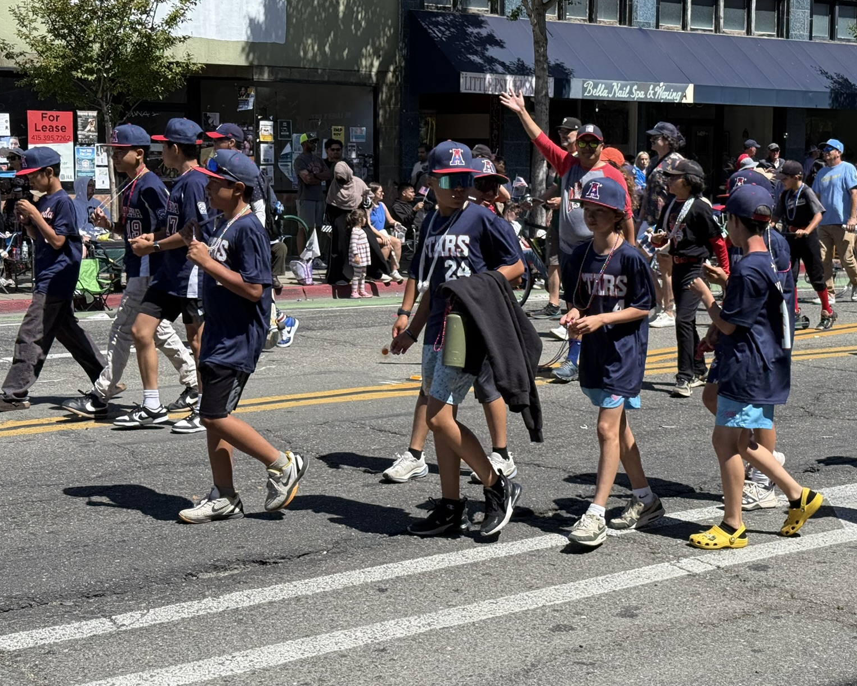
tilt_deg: -5.3
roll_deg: -1.4
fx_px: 1598
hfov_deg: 30.0
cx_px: 508
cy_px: 308
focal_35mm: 63
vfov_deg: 24.2
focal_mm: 6.76
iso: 64
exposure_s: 1/2976
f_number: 1.78
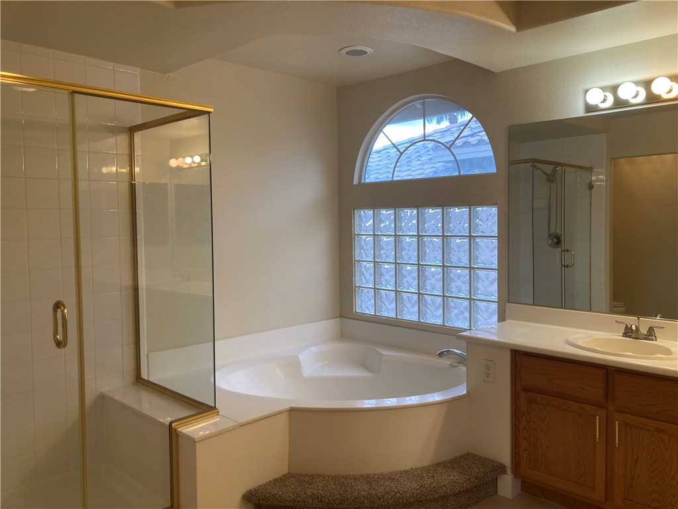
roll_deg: -0.5
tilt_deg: -2.8
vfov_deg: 49.7
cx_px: 339
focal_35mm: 28
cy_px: 254
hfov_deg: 63.4
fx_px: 548
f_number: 1.8
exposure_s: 1/120
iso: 50
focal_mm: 3.99
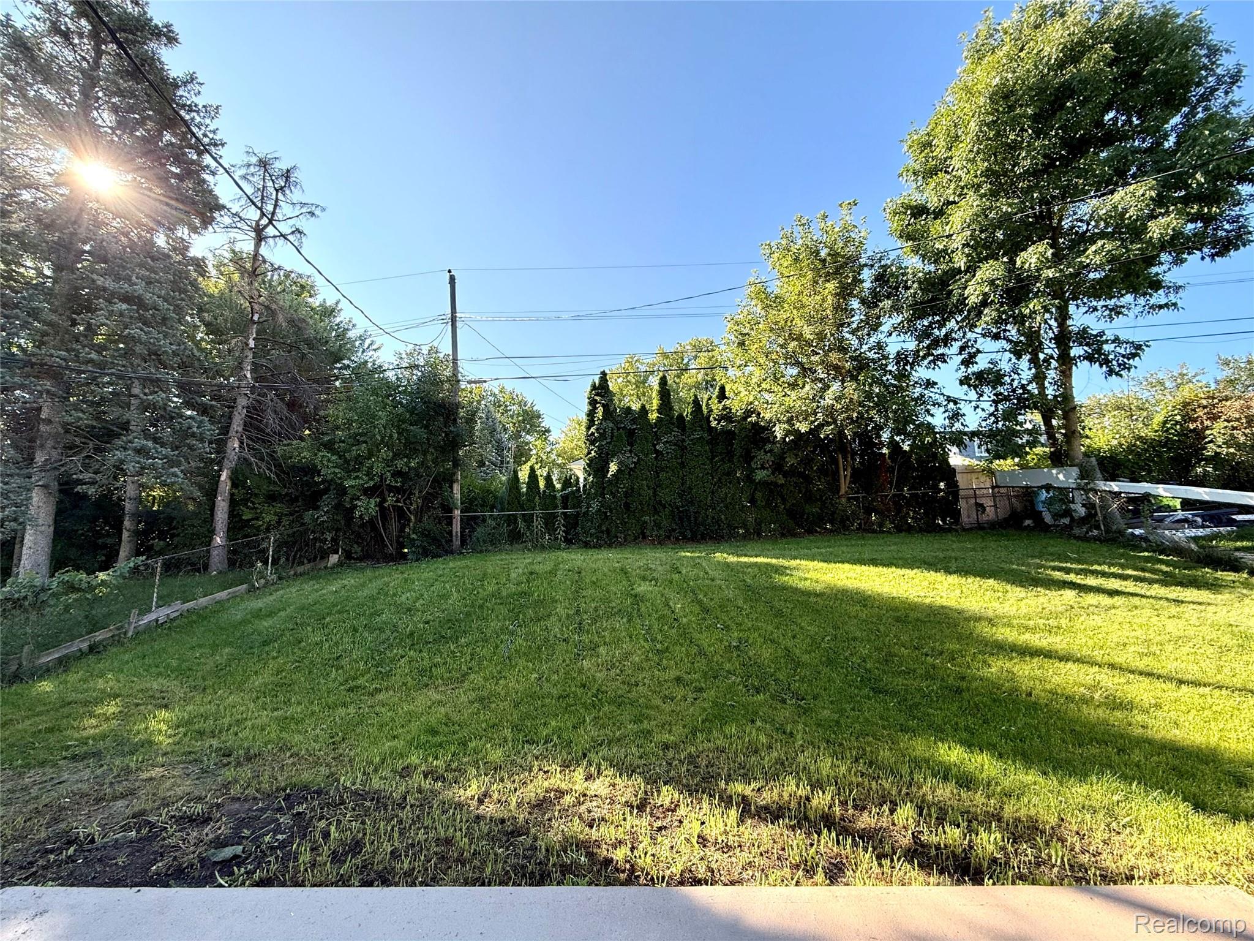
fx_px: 507
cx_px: 627
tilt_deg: +9.1
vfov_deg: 85.7
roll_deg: -0.6
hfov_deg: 102.1
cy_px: 470
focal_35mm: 14
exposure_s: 1/554
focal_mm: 2.22
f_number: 2.2
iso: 64
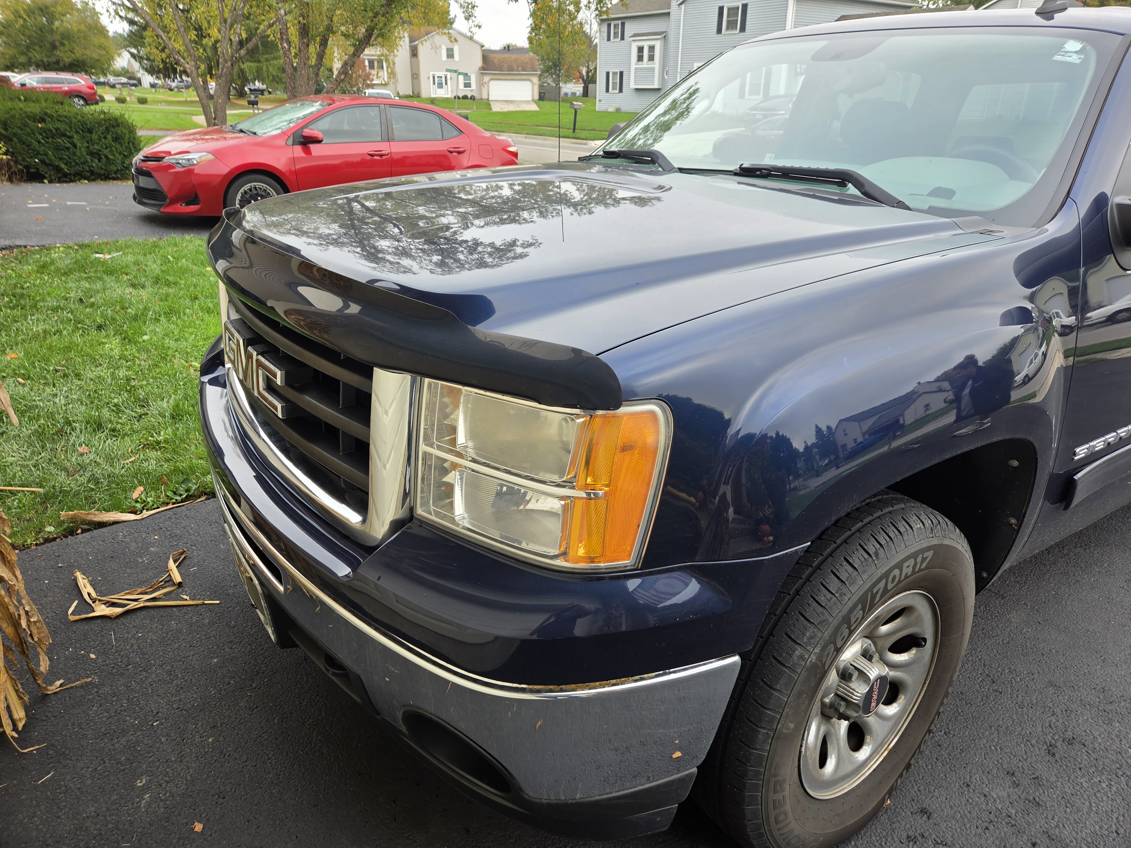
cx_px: 566
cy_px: 424
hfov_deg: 73.9
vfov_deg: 58.9
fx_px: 751
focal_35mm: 23
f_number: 1.8
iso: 64
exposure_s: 1/359
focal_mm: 5.4
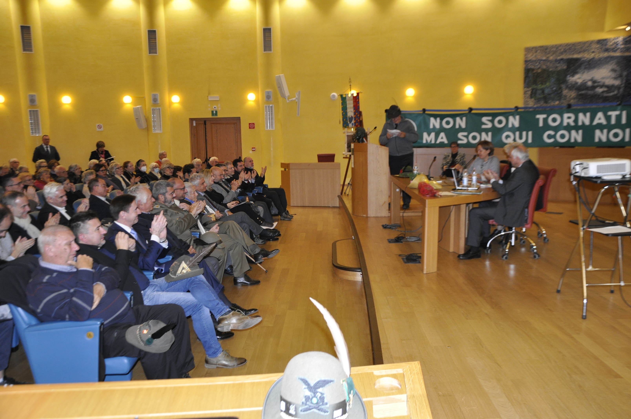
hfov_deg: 59.6
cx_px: 316
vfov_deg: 41.6
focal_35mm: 32
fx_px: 551
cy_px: 210
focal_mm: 21
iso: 800
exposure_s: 1/60
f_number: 3.8
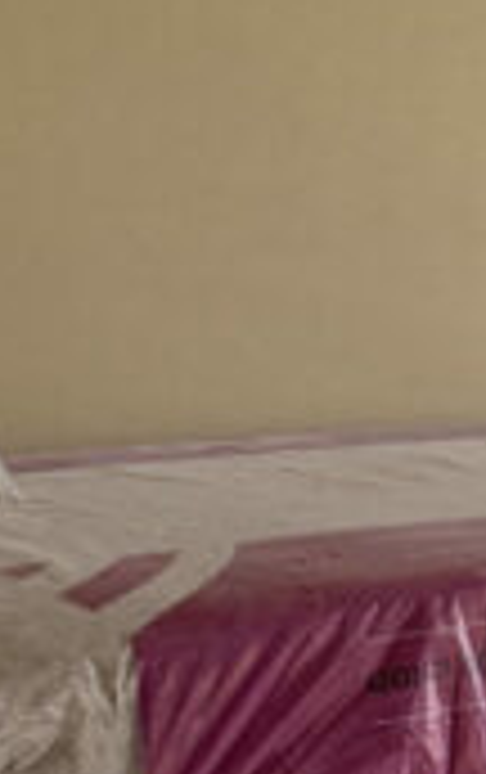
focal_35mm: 189
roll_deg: -1.2
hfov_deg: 6.8
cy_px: 518
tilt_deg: -7.6
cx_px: 954
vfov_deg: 11.1
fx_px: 3992
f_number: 1.78
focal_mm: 6.76
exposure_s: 1/1075
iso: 100
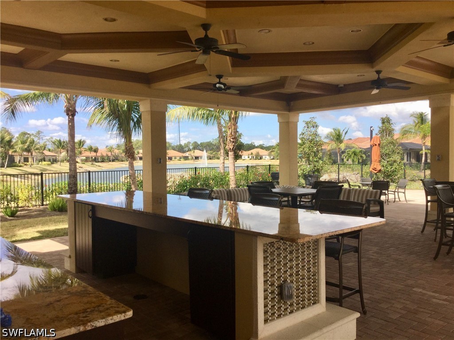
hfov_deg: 58.4
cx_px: 227
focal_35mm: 31
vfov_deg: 45.4
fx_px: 407
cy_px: 170
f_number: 2.4
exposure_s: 1/662
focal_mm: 3.3
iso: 25
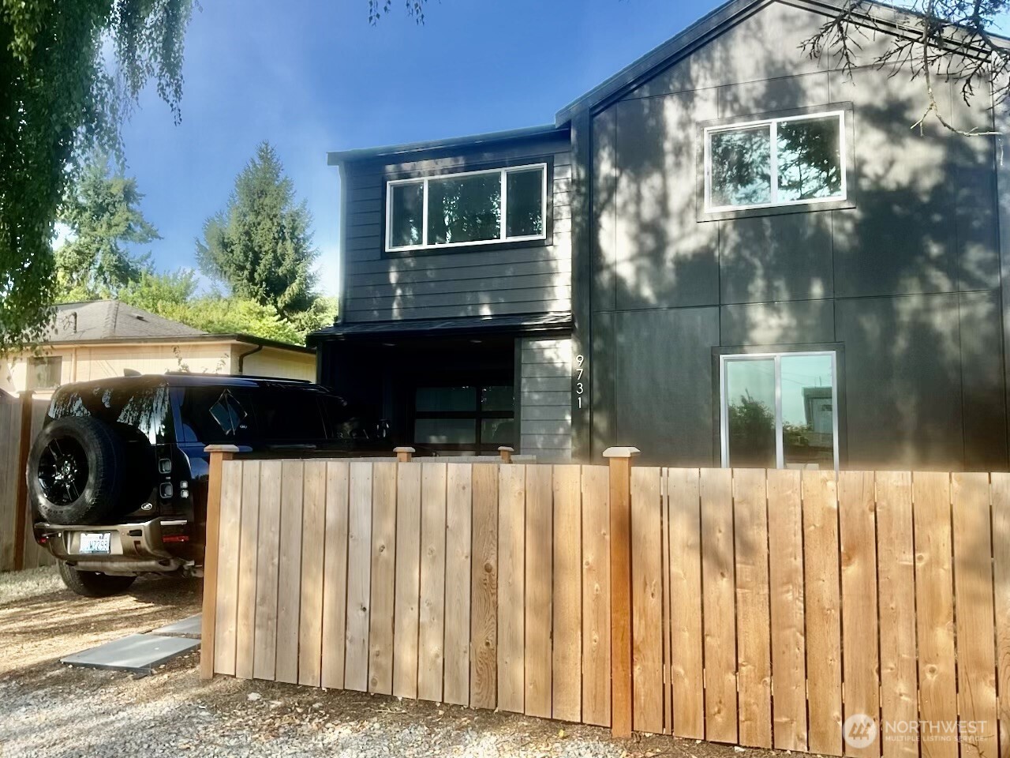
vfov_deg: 48.2
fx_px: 846
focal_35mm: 29
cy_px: 379
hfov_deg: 61.7
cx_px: 505
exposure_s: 1/792
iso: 25
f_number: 1.8
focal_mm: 3
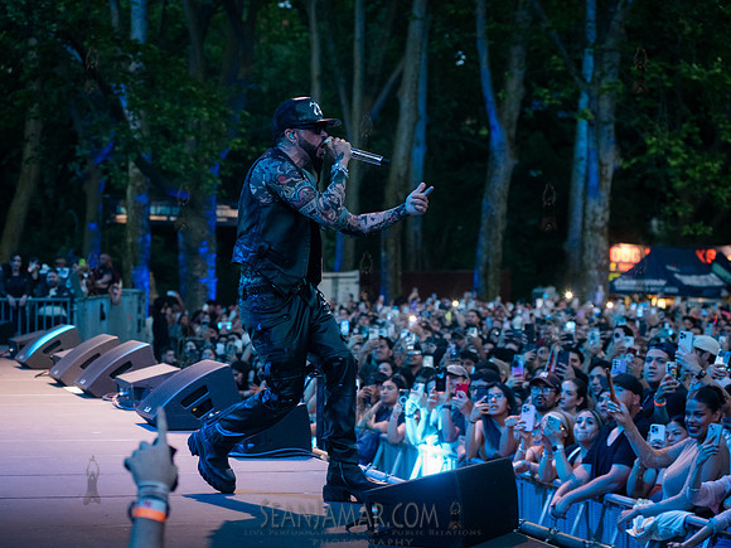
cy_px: 270
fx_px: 1962
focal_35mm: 93
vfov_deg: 15.9
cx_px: 315
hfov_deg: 21.1
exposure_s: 1/200
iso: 5000
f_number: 4
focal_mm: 80
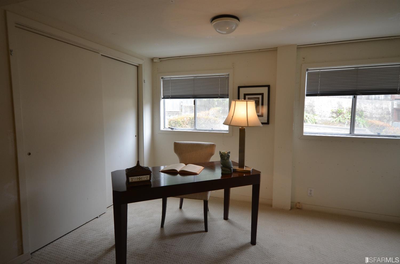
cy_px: 132
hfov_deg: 85.6
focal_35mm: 20
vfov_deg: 62.9
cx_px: 200
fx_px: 216
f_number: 4.5
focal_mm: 13
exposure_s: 1/80
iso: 400
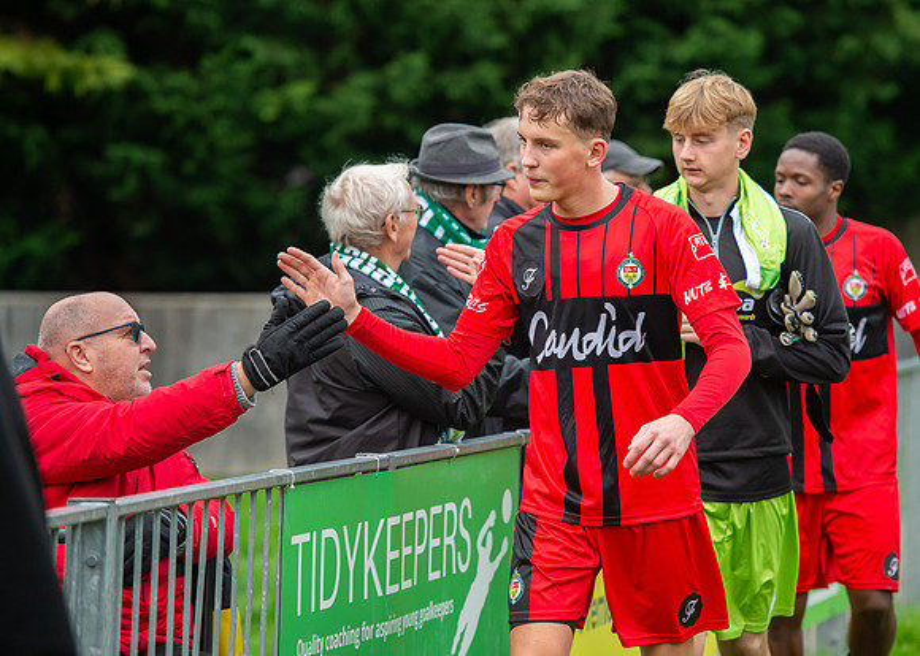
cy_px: 279
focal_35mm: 199
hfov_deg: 10.1
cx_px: 567
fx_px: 5196
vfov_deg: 7.2
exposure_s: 1/800
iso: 1600
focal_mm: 165
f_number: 3.5
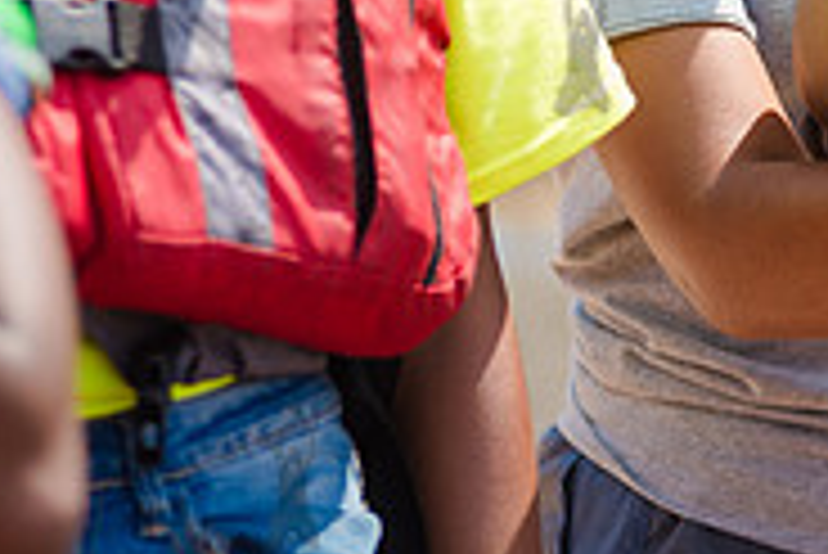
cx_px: 1161
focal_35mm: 394
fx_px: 9069
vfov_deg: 3.5
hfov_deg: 5.2
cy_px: -182
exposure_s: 1/800
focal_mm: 125
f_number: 3.2
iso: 100
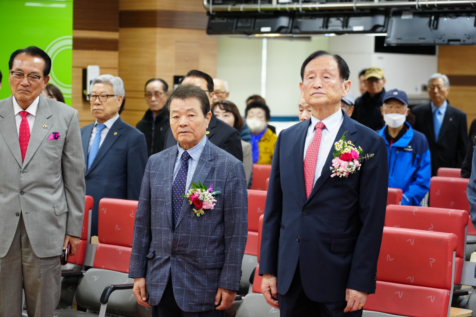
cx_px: 238
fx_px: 1388
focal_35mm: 105
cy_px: 158
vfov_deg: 13.0
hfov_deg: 19.5
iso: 2500
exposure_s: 1/160
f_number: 4
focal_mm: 105
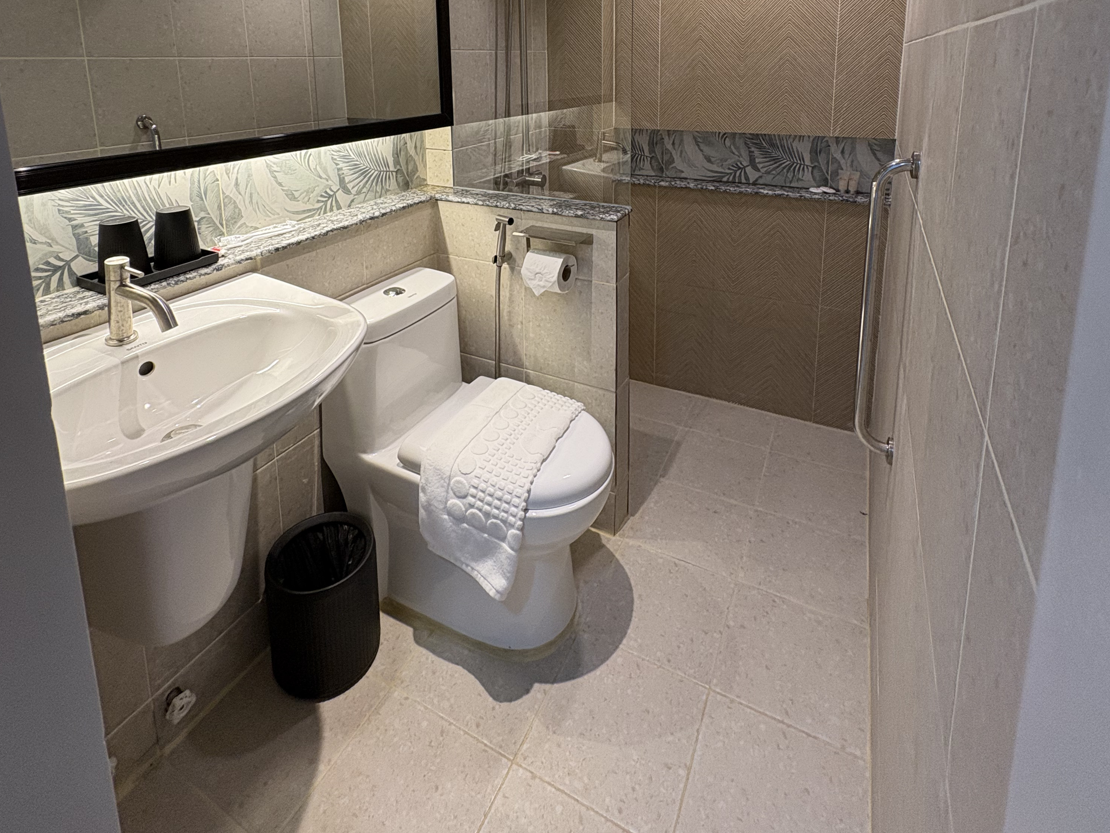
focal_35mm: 19
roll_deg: +0.7
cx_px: 549
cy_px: 160
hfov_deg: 84.7
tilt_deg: -9.2
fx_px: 609
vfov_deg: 62.5
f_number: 2.2
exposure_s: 1/76
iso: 200
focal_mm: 2.22
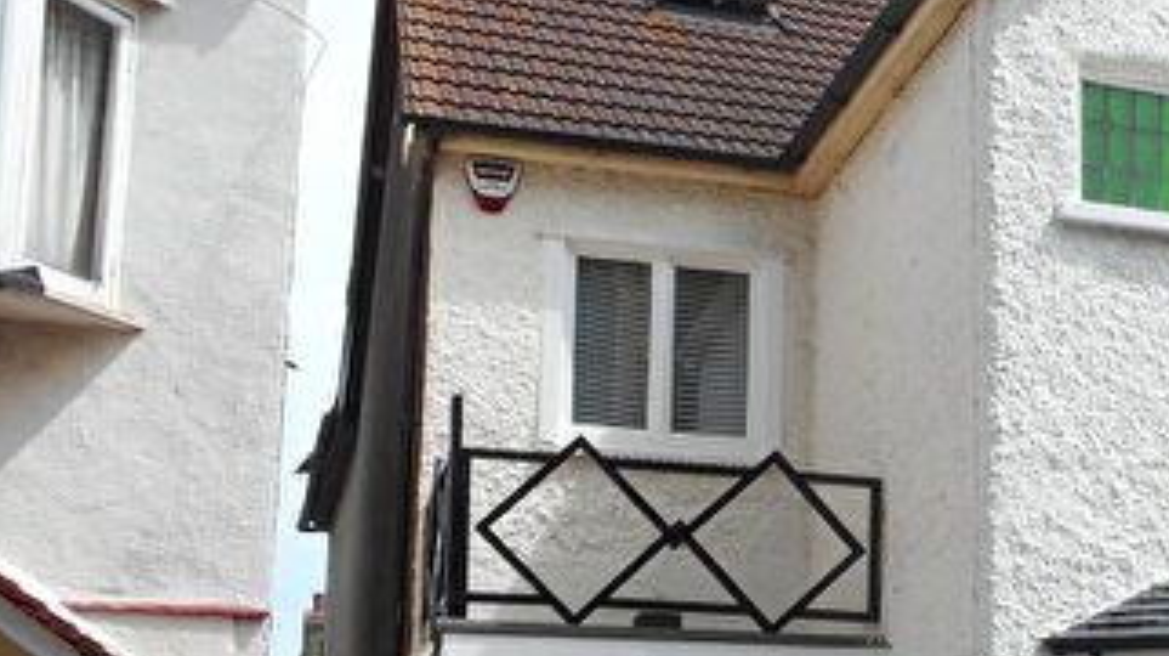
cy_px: 592
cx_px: 1147
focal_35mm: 69
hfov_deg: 28.8
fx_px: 2137
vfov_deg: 17.2
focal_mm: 5.2
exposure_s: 1/500
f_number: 4
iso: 80
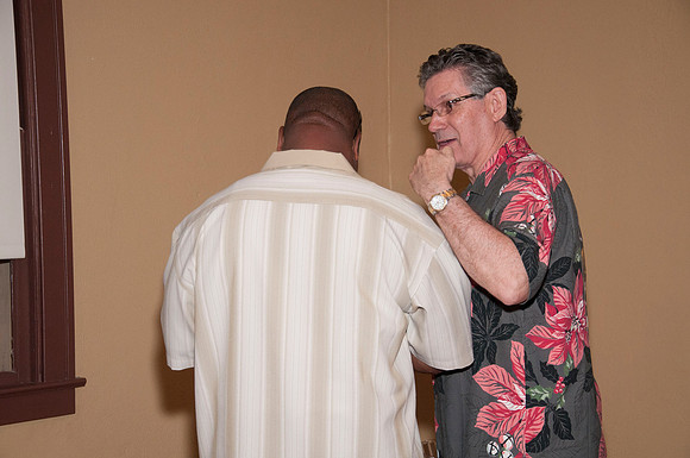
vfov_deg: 18.1
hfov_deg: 27.0
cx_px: 345
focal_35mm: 75
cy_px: 229
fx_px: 1435
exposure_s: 1/80
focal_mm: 50
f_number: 5.6
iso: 800
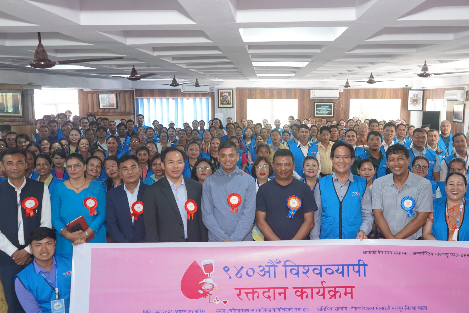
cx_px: 265
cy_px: 177
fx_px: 469
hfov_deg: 53.0
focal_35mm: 36
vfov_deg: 36.8
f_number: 4
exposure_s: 1/160
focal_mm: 28
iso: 2000
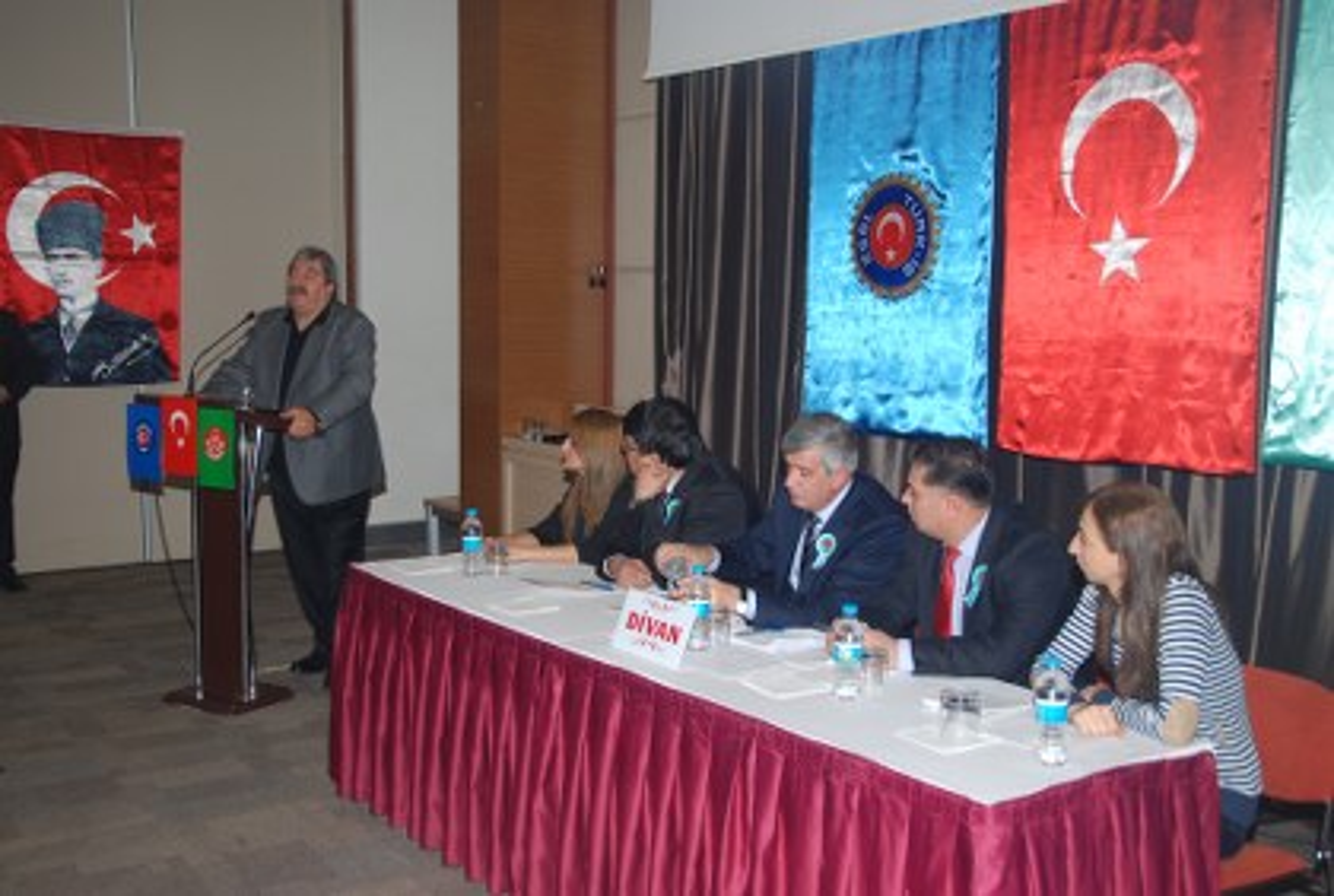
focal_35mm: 39
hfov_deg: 49.5
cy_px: 448
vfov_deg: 34.4
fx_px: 1448
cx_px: 667
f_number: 4
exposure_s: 1/60
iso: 200
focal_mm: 26
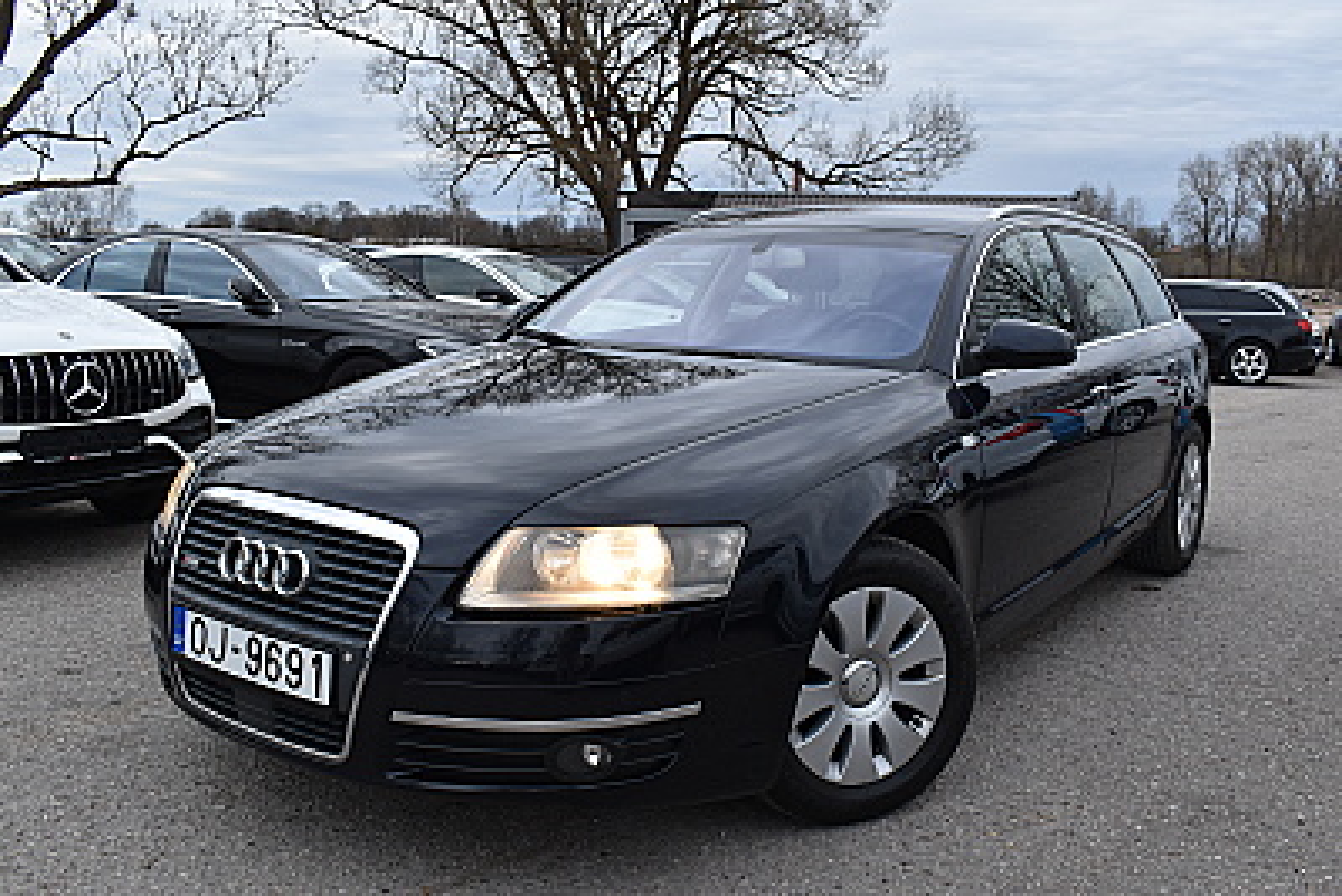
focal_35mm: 33
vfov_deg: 40.0
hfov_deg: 57.2
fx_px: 1231
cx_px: 671
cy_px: 448
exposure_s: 1/200
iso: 400
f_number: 8
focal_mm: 22
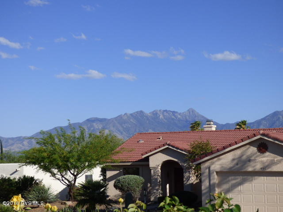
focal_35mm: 75
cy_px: 106
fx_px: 613
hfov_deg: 26.0
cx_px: 142
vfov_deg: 19.6
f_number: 4.3
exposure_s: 1/1000
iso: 100
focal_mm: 12.7
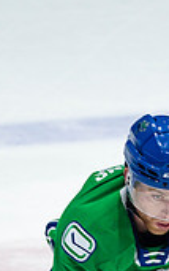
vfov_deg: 0.9
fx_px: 17797
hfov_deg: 0.5
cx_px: 121
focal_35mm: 2417
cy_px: 339
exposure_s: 1/1000
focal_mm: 600
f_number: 4
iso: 1600
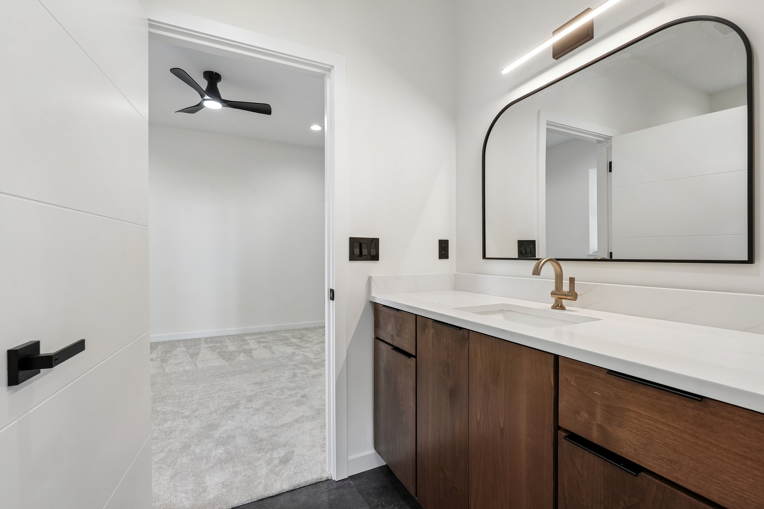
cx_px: 382
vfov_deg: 73.7
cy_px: 254
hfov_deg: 96.7
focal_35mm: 16
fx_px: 340
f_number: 8
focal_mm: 16
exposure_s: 1/40
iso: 400
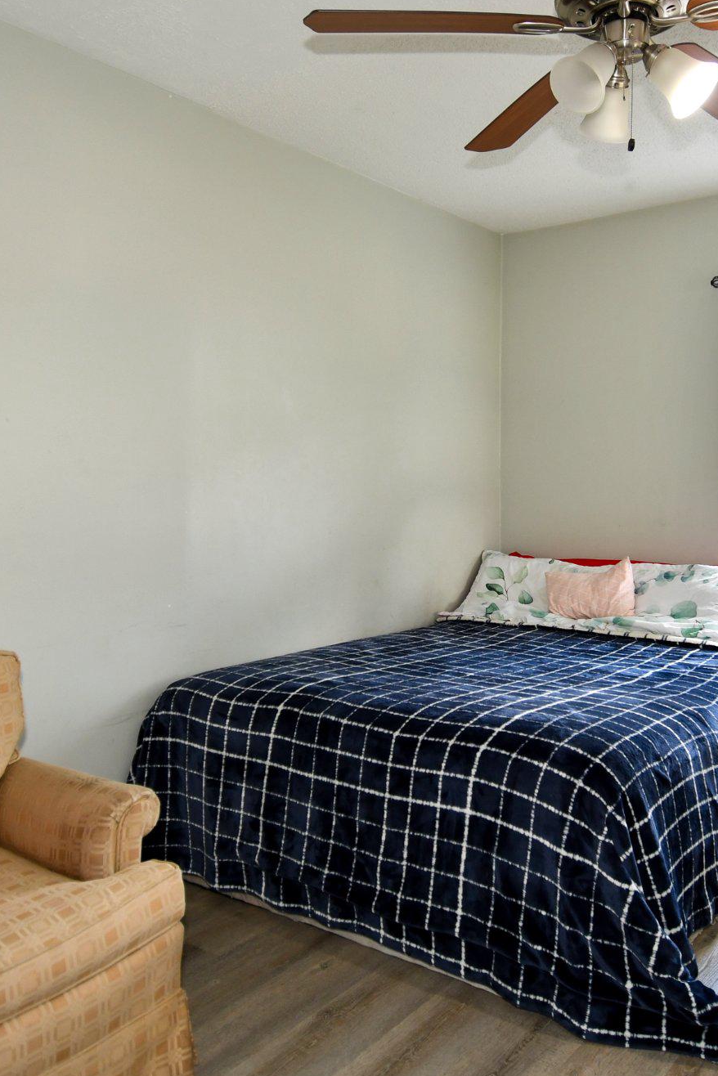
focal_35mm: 28
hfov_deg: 46.1
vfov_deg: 65.5
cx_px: 442
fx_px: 837
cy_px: 540
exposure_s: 1/60
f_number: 4
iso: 280
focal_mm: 12
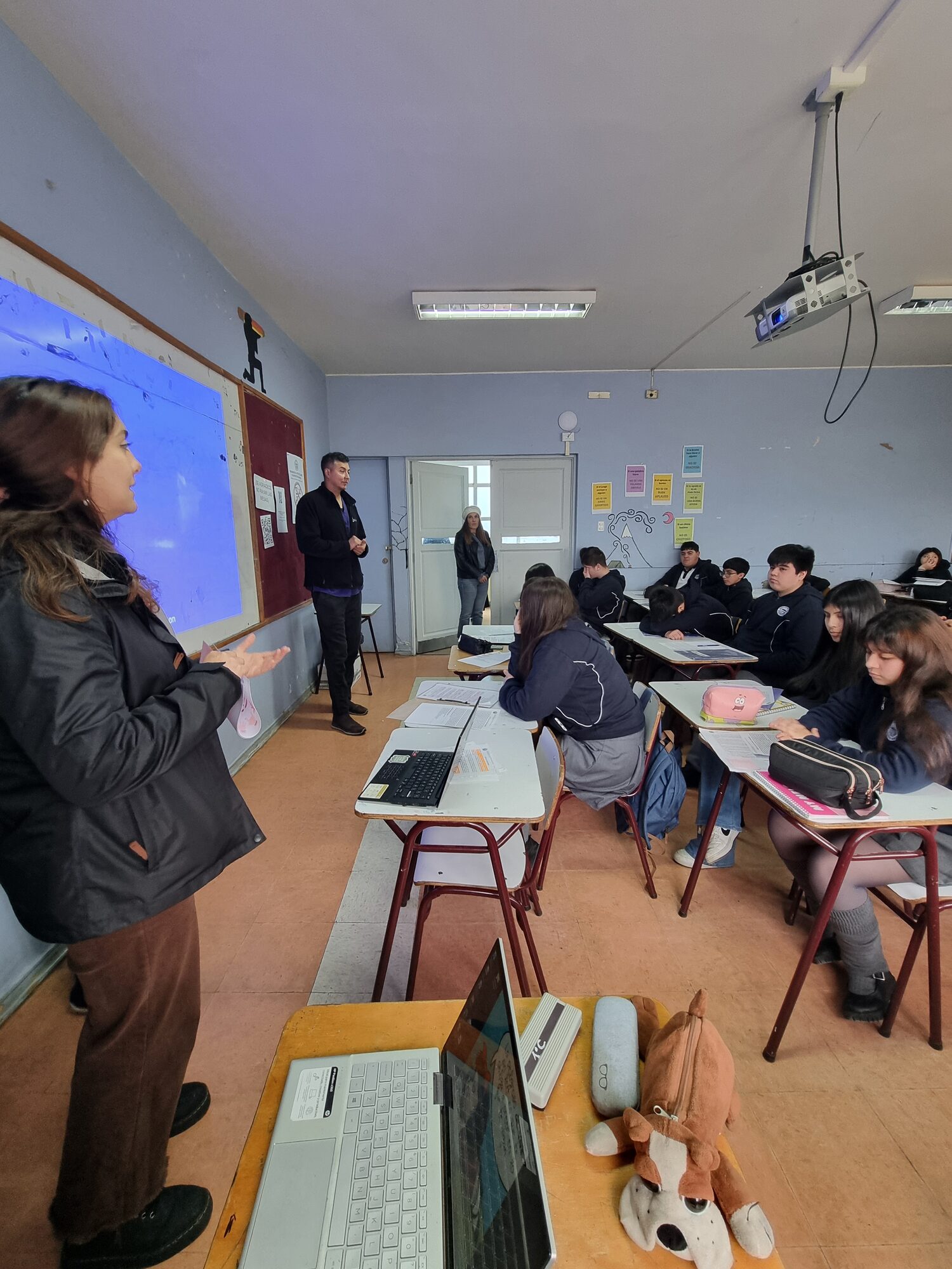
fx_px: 477
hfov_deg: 89.9
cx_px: 476
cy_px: 634
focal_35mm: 13
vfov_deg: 106.2
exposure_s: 1/50
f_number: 2.2
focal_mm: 2.2
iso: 200
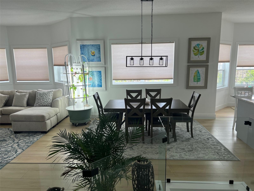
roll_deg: +1.3
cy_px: 96
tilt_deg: -10.2
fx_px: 191
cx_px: 127
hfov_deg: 67.3
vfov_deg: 53.1
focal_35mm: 26
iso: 40
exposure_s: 1/207
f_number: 1.5
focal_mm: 5.7
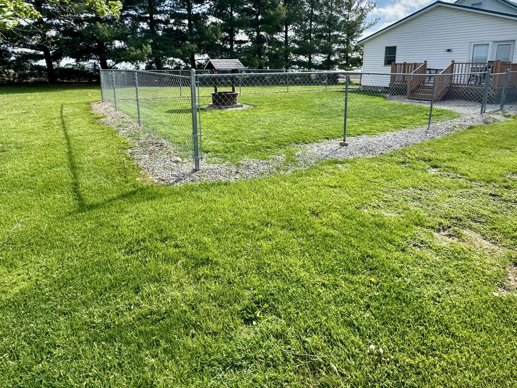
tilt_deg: -9.7
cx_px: 272
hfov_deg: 78.9
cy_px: 119
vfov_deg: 61.4
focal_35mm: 21
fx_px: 314
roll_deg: -1.7
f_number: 2.2
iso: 50
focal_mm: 2.22
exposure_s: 1/1094
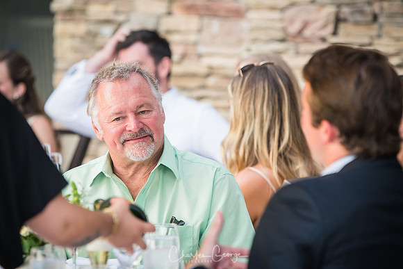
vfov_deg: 5.4
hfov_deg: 8.1
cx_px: 202
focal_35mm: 255
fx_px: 2855
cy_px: 134
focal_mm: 170
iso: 400
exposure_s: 1/250
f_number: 3.2
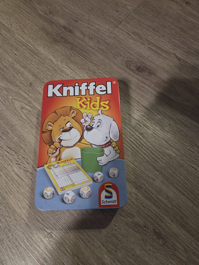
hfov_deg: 58.9
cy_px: 132
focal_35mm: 23
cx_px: 100
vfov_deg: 73.9
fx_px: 176
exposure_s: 1/101
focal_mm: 5.4
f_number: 1.8
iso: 2000
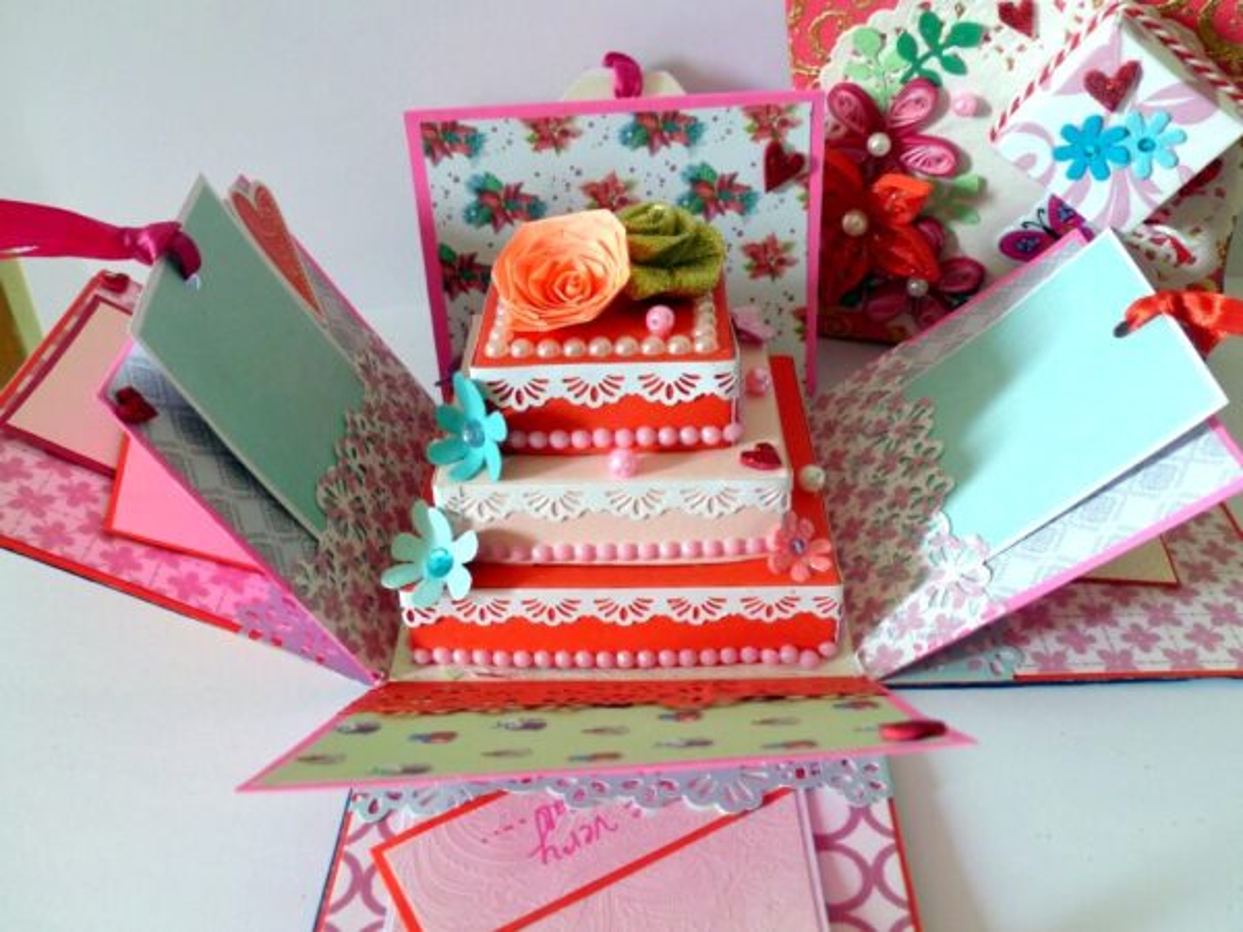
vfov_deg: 44.2
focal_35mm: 32
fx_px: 1149
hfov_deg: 56.8
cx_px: 622
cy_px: 466
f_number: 2.8
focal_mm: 5.7
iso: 250
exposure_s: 1/60
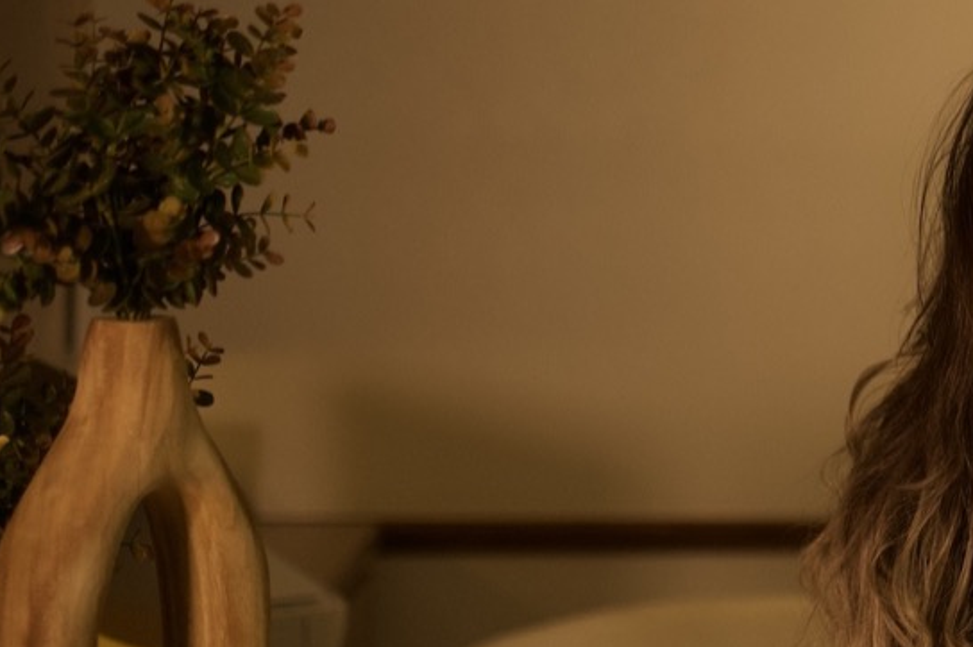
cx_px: 1236
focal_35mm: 90
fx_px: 2431
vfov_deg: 15.1
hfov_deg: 20.8
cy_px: 142
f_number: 1.4
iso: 800
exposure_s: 1/2000
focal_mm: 35
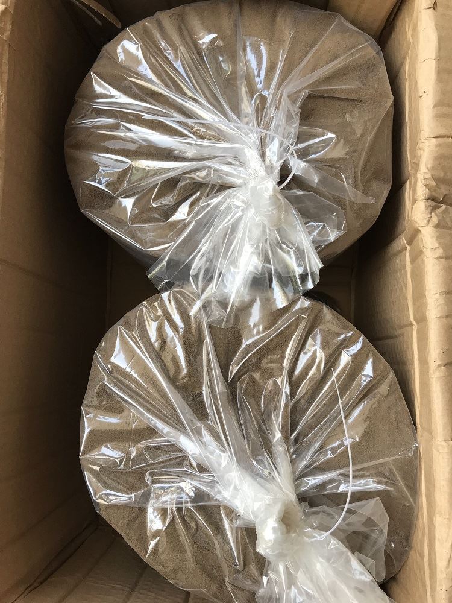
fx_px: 487
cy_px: 302
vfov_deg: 63.4
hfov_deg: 49.7
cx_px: 226
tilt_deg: -84.7
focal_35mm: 28
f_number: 1.8
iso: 40
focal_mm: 3.99
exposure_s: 1/100
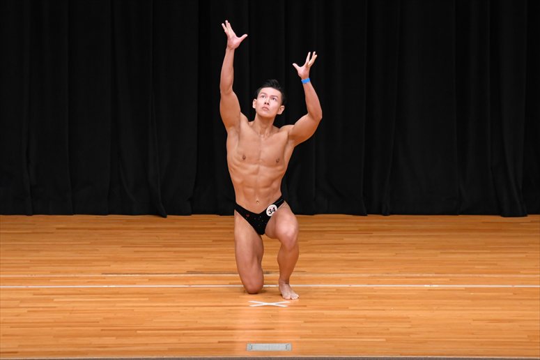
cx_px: 270
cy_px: 180
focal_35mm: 255
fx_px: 3823
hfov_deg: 8.1
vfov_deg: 5.4
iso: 3200
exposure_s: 1/400
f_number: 5.6
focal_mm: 170
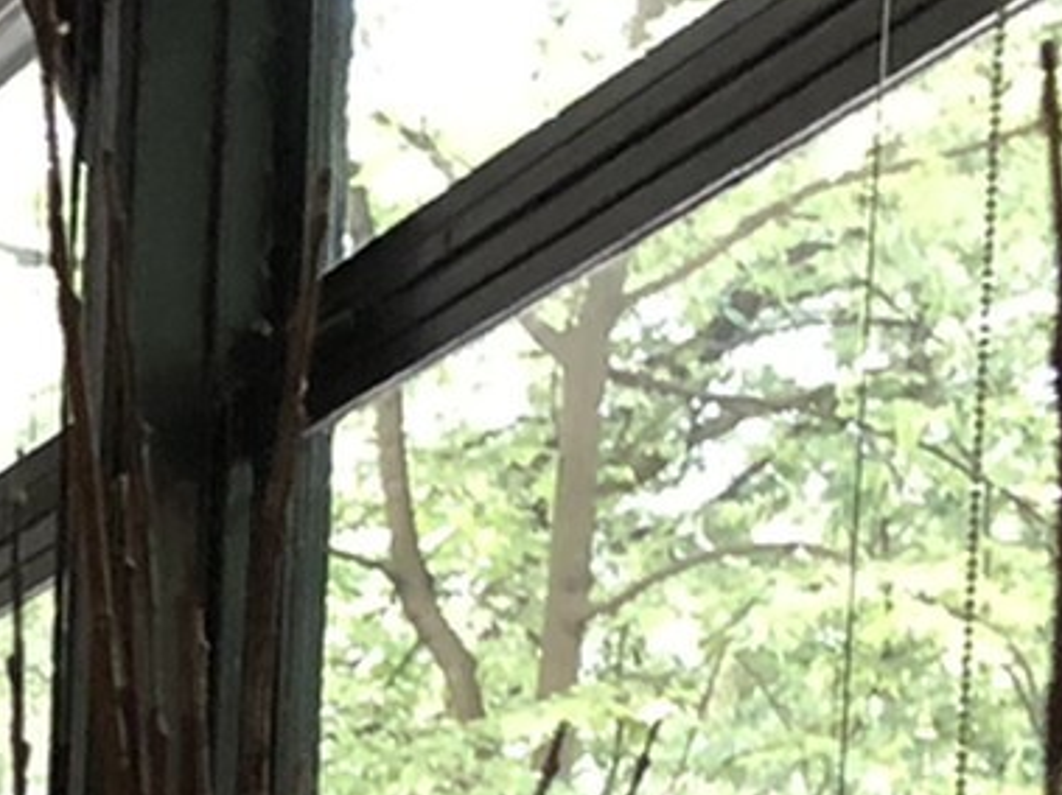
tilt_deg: -1.2
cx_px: -2138
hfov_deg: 8.7
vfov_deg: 7.4
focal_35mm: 189
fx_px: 5797
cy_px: 1806
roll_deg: -0.2
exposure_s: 1/30
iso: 32
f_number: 1.8
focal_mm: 4
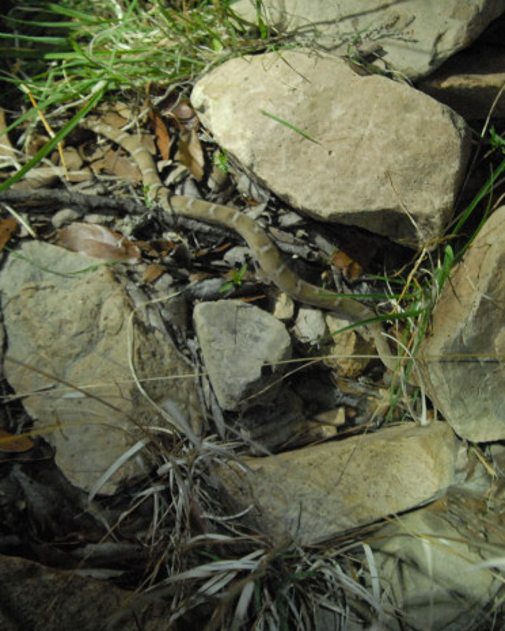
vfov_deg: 27.9
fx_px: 1270
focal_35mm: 68
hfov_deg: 22.5
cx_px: 285
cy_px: 276
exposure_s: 1/60
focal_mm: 28
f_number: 4
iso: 1600
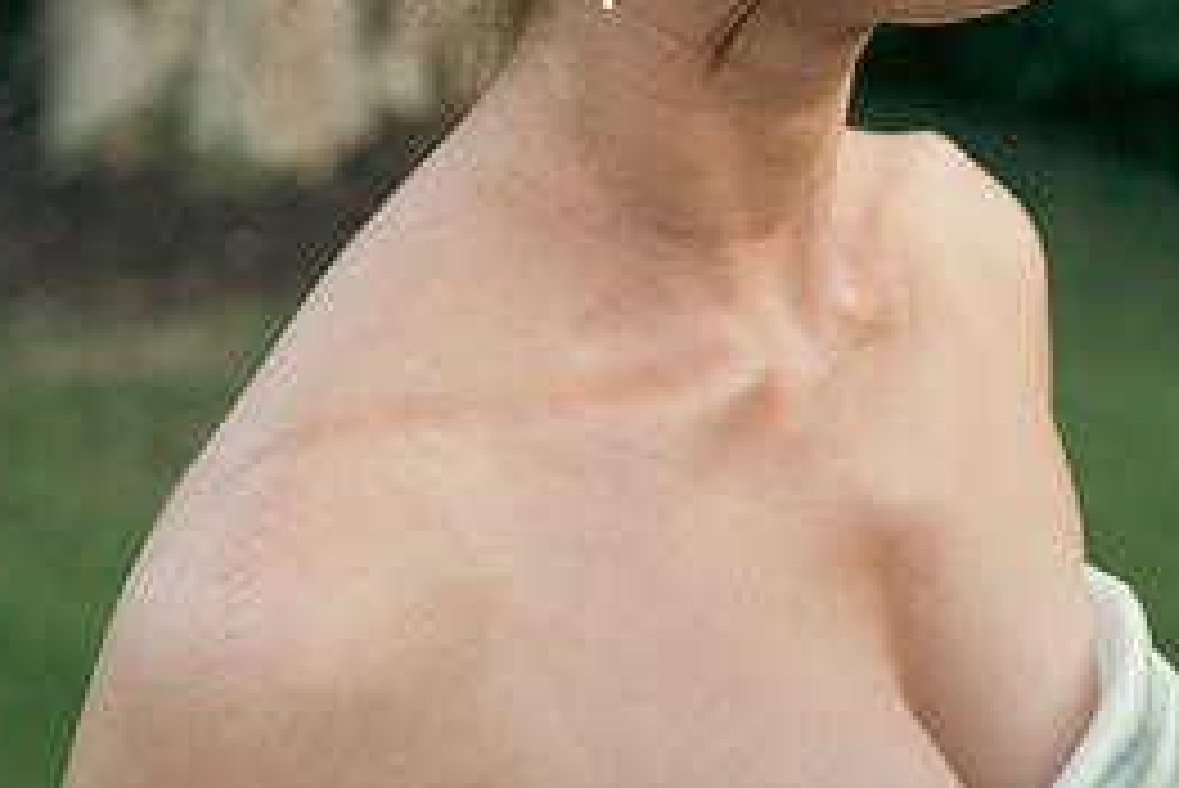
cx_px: 1026
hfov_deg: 23.6
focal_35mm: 84
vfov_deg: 15.8
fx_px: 2752
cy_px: -74
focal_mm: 38
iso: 800
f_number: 3.5
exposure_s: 1/200
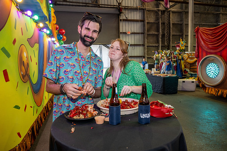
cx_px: 114
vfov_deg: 52.2
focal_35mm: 24
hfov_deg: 72.6
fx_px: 155
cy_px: 76
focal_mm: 24.5
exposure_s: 1/100
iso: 800
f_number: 4
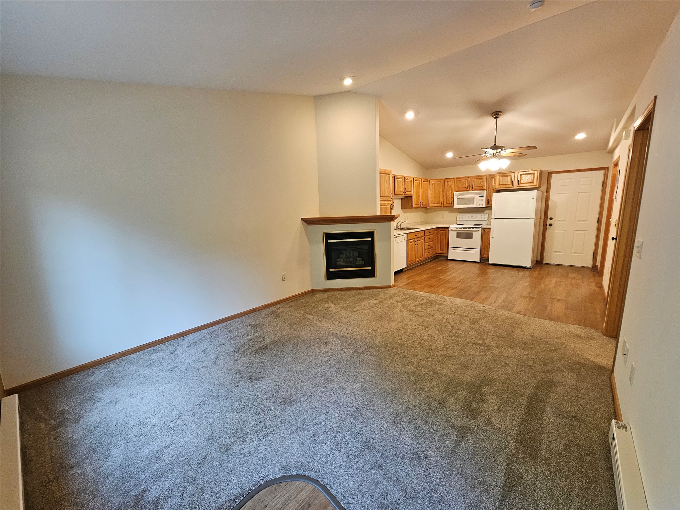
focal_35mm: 13
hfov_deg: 106.2
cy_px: 255
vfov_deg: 89.9
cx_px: 340
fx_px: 255
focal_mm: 2.2
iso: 320
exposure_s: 1/60
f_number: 2.2
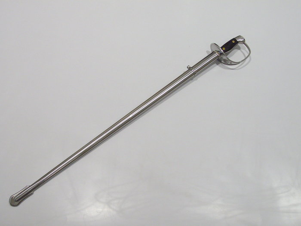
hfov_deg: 42.1
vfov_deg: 32.2
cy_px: 113
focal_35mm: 45
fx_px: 391
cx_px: 150
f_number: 3
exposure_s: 1/100
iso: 320
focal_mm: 7.4
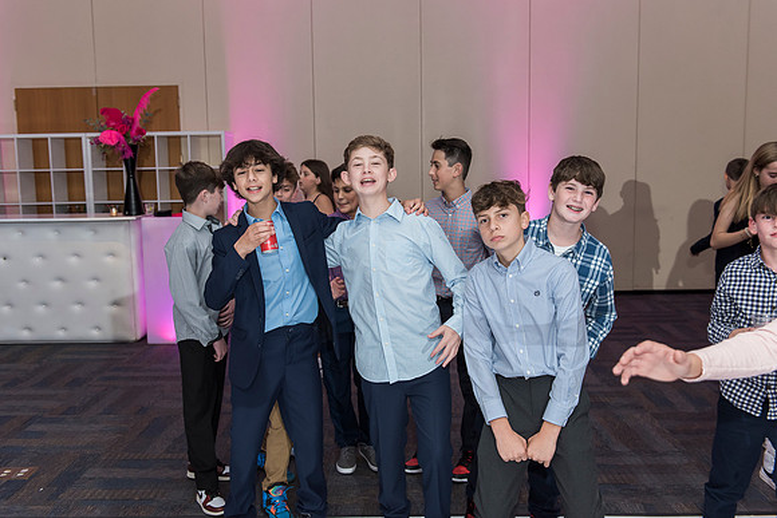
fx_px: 756
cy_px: 259
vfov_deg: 37.9
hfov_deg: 54.4
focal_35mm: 35
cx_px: 388
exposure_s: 1/100
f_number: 4
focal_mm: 35
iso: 1250
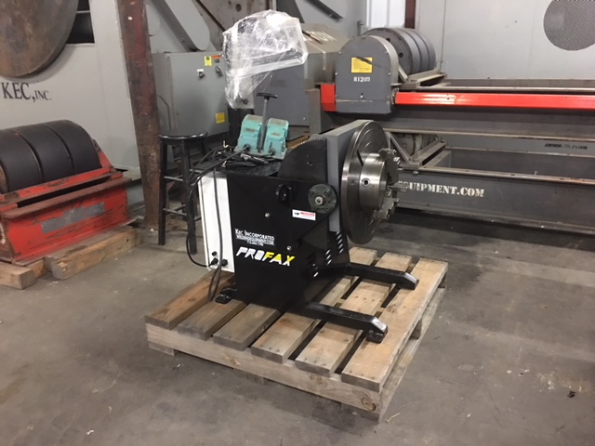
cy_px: 223
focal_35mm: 29
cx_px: 298
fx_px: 498
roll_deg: +0.6
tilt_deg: -17.1
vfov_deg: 48.2
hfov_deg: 61.7
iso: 80
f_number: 2.2
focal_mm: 4.15
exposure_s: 1/4
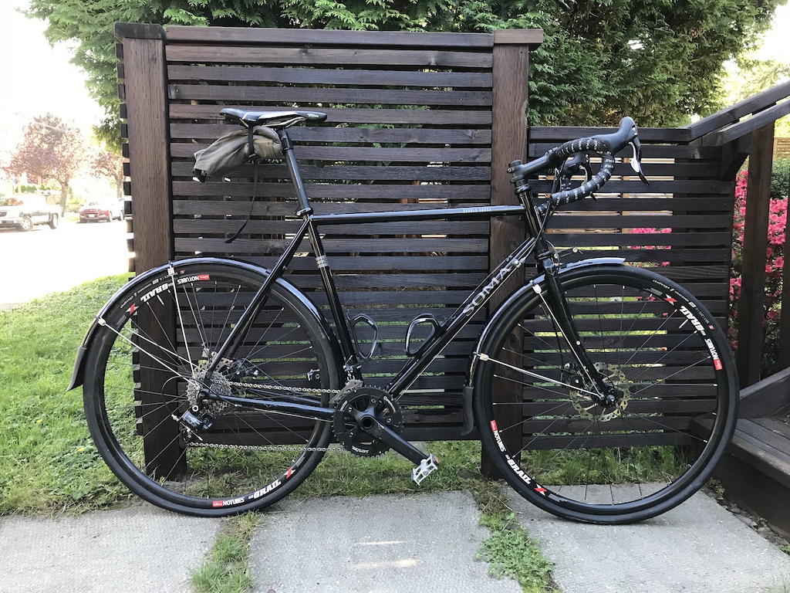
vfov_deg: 49.7
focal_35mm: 28
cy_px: 296
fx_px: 639
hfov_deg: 63.4
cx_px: 395
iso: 25
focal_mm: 3.99
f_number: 1.8
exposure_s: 1/40
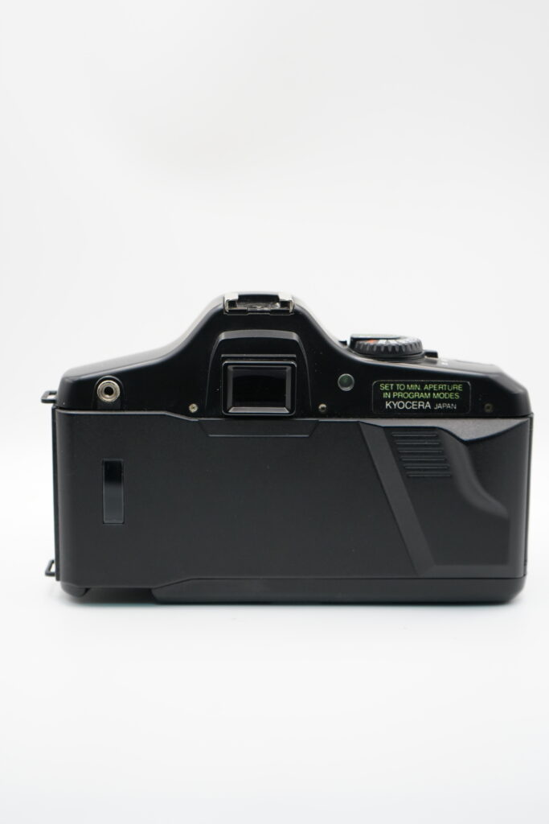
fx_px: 1418
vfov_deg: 32.4
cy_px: 412
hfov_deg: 21.9
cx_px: 274
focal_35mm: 62
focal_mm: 62
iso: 2000
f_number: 5.6
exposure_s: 1/250
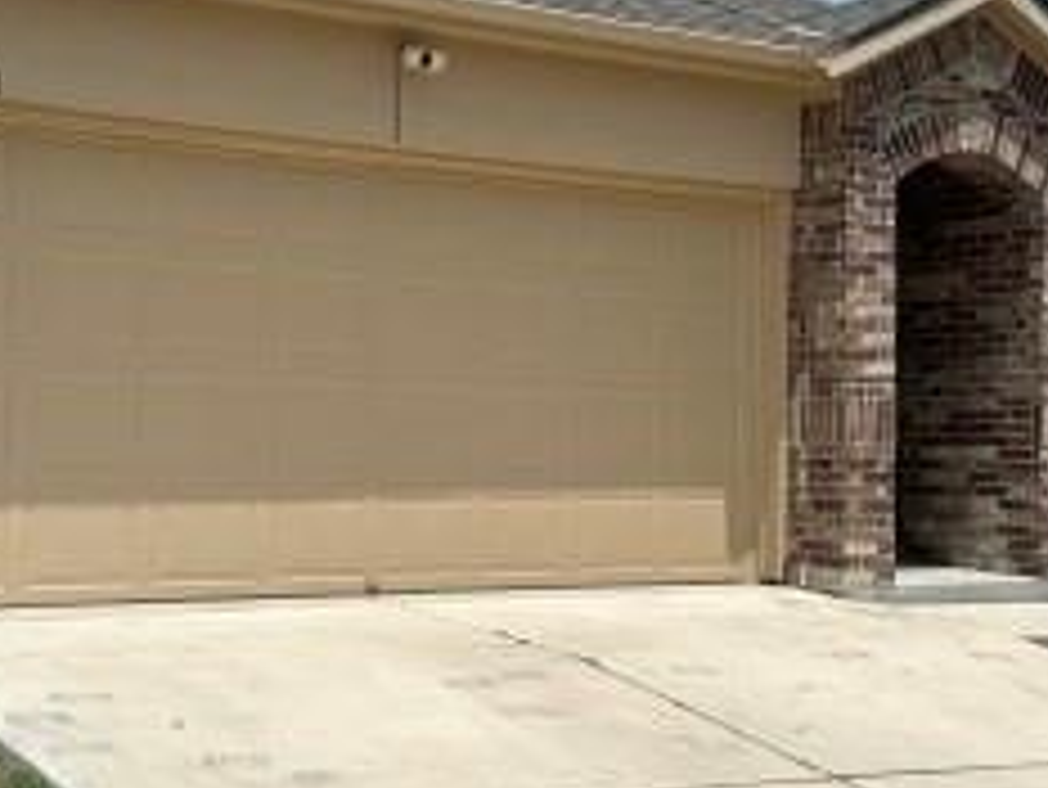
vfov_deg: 22.3
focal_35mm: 66
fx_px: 1999
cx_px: 544
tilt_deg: +1.3
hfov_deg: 29.4
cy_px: 441
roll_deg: -2.8
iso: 80
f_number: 1.78
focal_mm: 6.86
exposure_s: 1/10753
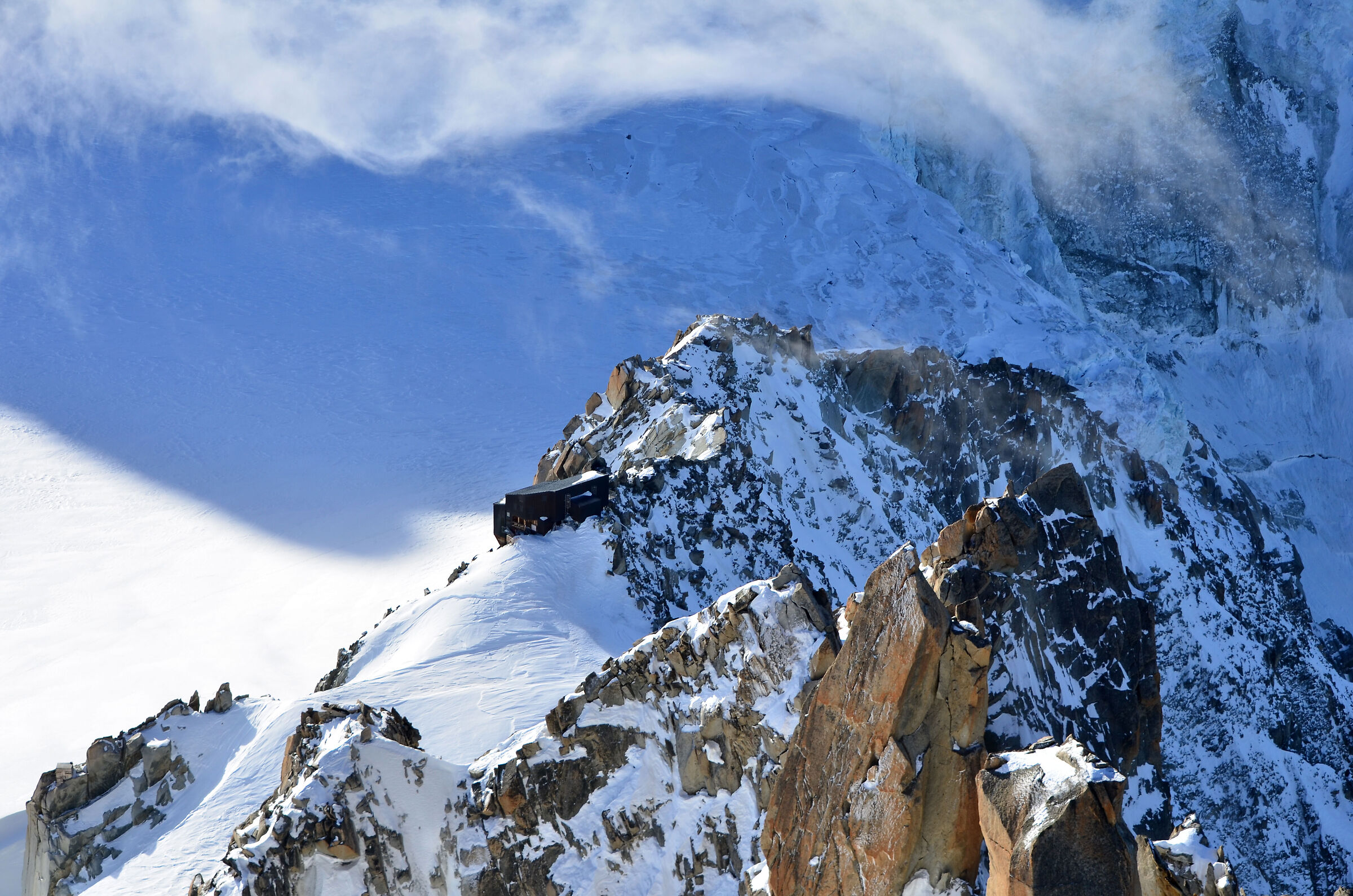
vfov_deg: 16.5
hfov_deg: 24.7
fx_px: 3094
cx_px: 676
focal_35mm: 82
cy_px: 448
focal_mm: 55
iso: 100
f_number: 9
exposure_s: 1/250
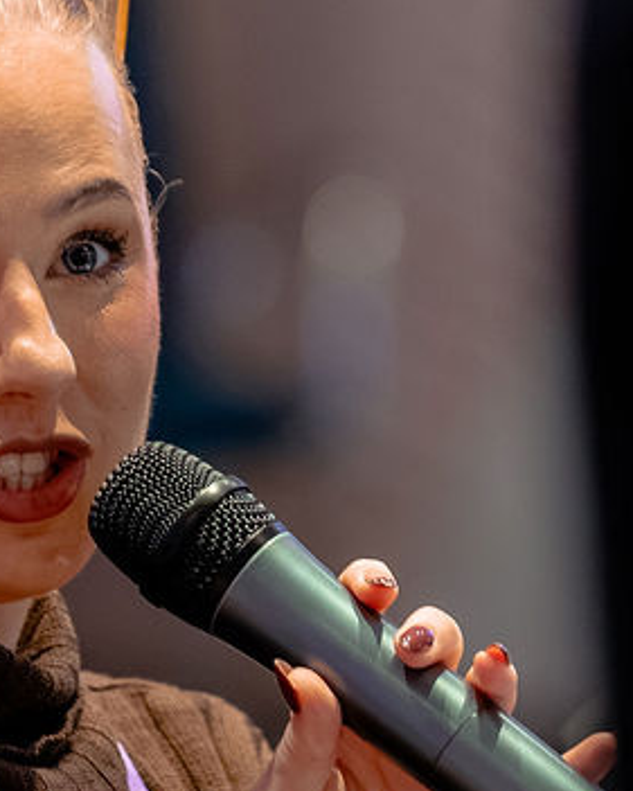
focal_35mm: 743
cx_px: 141
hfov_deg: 2.1
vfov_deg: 2.6
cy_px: 437
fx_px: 17392
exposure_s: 1/250
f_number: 2.8
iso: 3200
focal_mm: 158
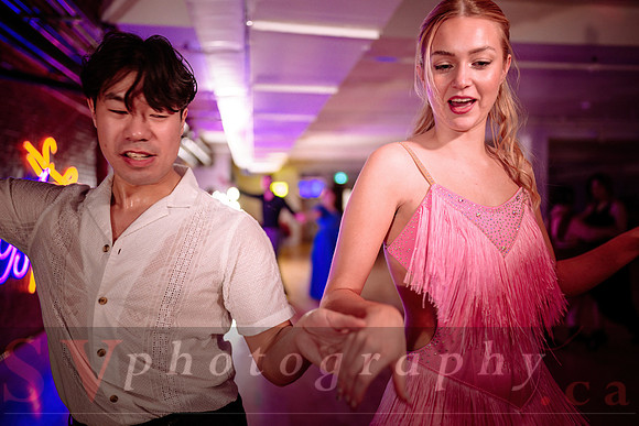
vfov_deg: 46.4
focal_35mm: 28
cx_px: 320
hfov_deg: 65.5
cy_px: 213
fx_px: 497
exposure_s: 1/250
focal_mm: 28
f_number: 1.4
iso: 2500
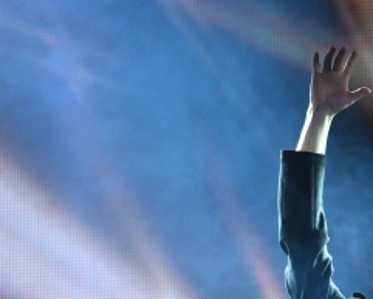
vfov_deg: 2.1
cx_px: 475
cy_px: 283
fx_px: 8186
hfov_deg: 2.6
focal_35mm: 741
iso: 400
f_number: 2.8
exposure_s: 1/640
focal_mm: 195
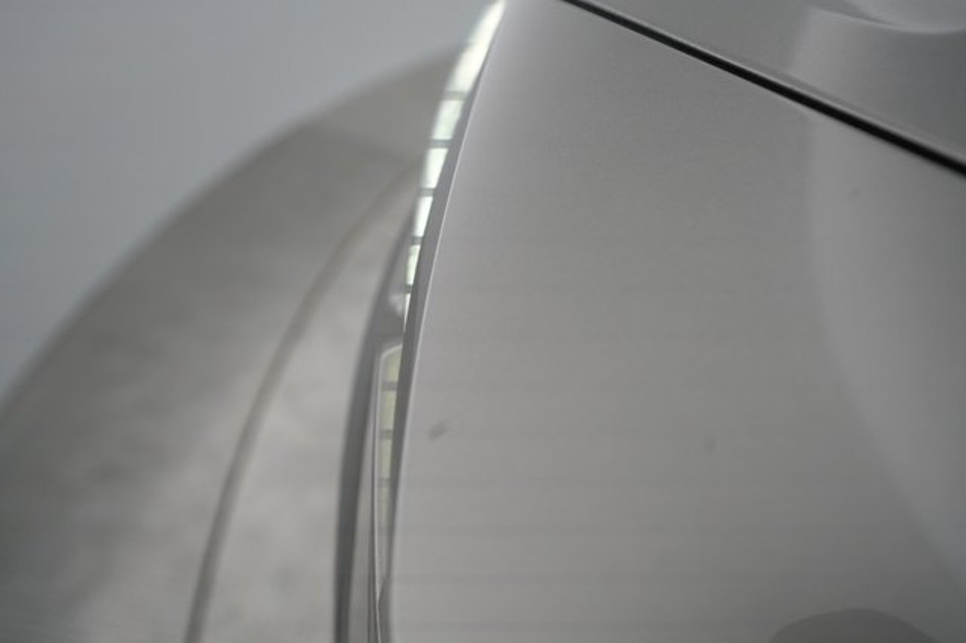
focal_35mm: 28
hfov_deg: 65.5
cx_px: 483
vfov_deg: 46.4
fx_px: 751
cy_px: 322
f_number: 4.5
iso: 4000
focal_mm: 28
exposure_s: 1/250
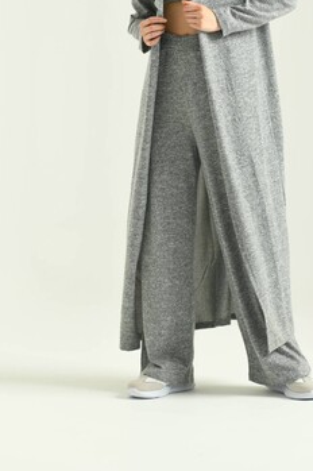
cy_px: 124
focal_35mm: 127
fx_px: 1659
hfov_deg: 10.8
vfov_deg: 16.1
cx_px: 189
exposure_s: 1/160
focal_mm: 82
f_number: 5.6
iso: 125
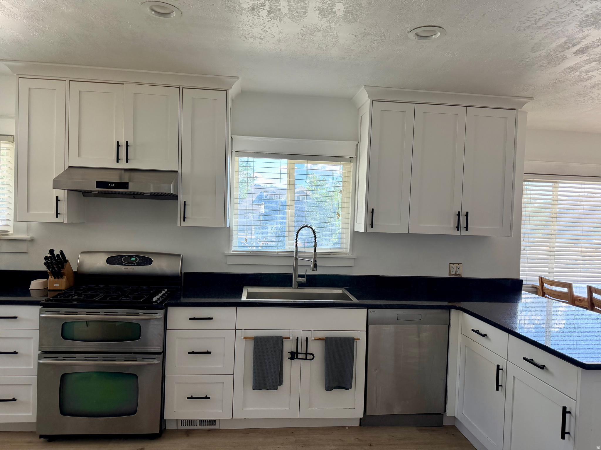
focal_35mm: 24
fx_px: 417
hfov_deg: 71.6
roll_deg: -1.3
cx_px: 300
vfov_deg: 56.8
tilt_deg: -1.7
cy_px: 225
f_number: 1.78
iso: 200
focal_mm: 6.76
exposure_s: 1/161
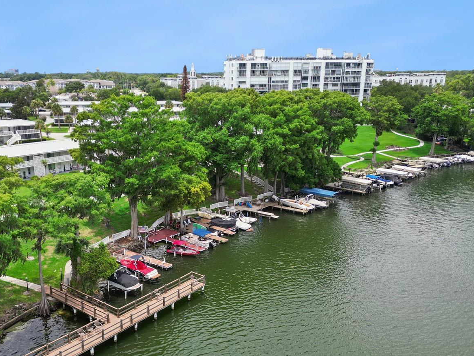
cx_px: 183
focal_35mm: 33
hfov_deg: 54.8
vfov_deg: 42.7
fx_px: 452
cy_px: 219
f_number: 1.7
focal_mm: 6.7
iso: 120
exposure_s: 1/2000
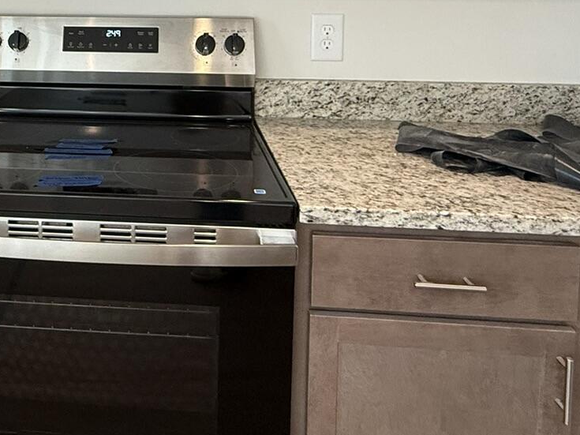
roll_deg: +0.4
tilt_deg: -4.3
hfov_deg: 44.9
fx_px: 653
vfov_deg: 33.8
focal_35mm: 39
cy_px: 5
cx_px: 95
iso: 250
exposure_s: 1/120
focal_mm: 2.22
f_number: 2.2
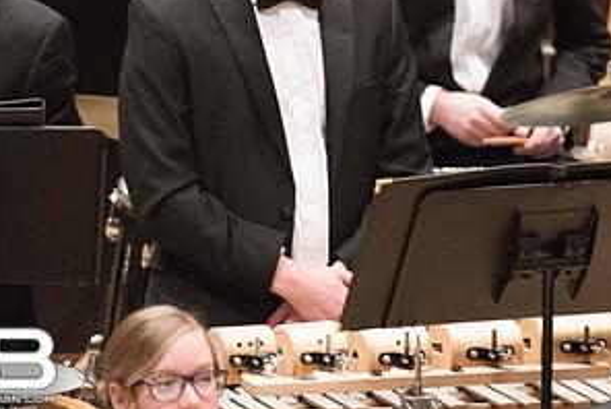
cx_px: 495
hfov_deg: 1.8
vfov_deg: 1.2
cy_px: 26
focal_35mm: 1174
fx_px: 19945
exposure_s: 1/160
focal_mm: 600
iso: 12800
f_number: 6.3
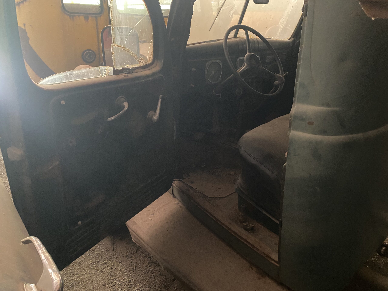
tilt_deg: -22.6
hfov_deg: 67.3
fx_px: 291
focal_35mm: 26
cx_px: 194
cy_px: 146
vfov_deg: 53.1
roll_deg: -2.4
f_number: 1.8
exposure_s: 1/24
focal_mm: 4.25
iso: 800
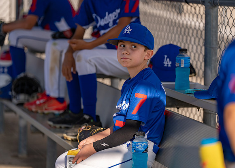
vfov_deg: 9.3
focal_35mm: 155
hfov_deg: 13.0
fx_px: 1035
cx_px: 118
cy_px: 84
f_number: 2.8
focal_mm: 146
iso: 250
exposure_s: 1/3200
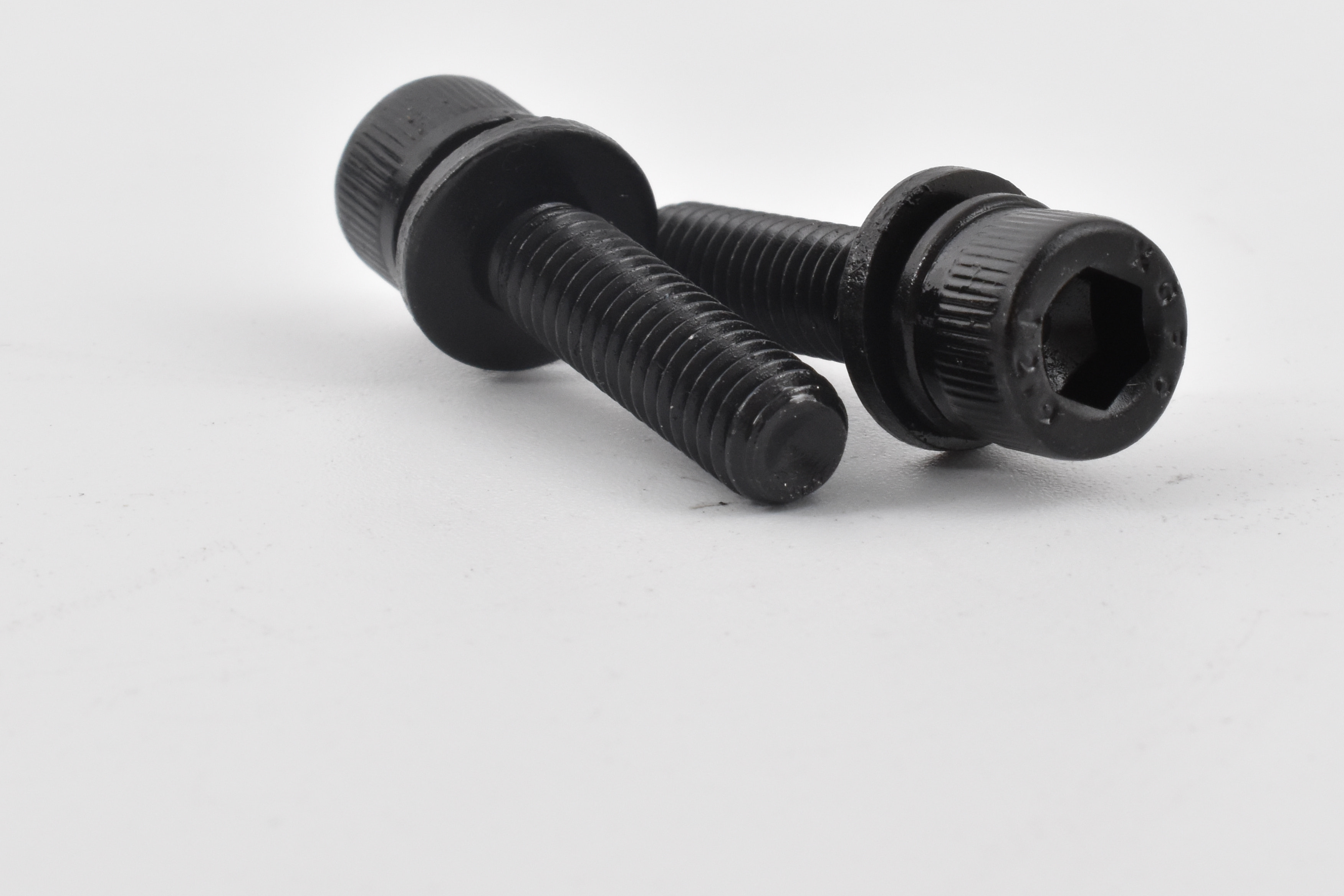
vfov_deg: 12.7
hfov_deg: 18.9
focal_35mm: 108
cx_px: 906
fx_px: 4032
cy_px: 317
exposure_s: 1/100
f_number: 20
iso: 900
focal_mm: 42
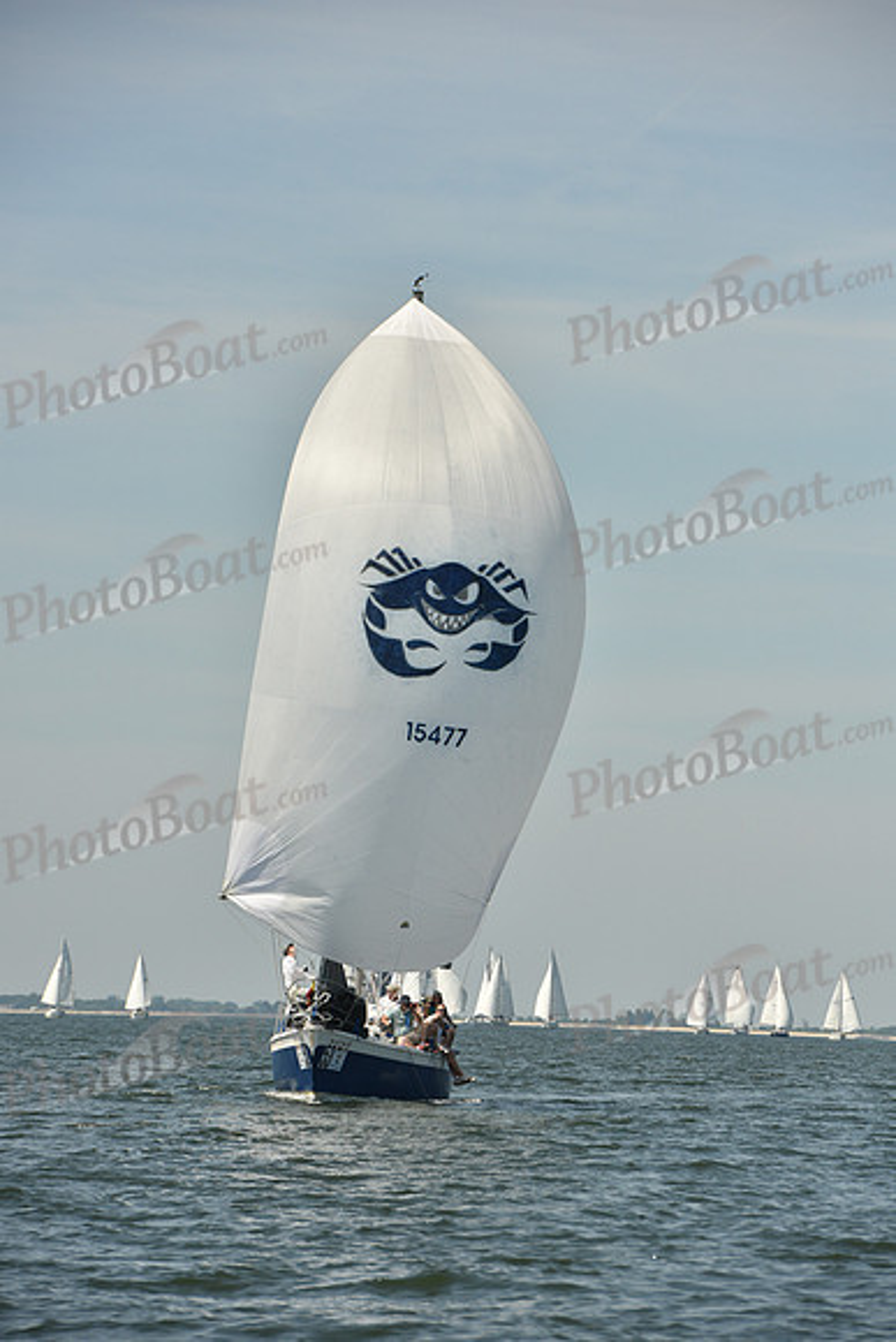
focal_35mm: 200
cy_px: 671
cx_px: 448
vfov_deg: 10.3
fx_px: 7462
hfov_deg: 6.9
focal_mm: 200
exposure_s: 1/1250
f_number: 10
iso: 320
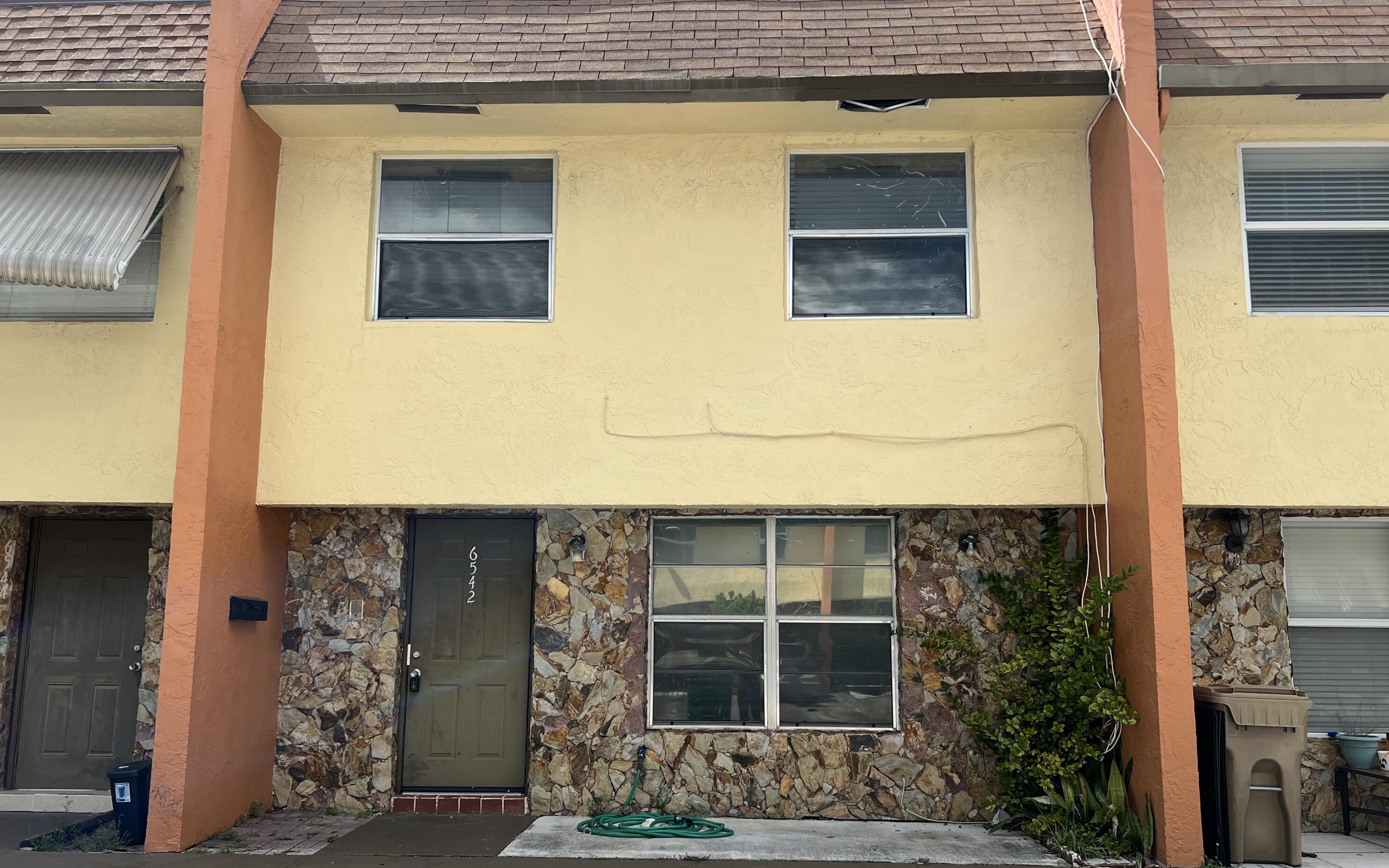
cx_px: 689
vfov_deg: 44.5
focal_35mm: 28
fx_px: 1060
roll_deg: -0.2
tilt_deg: +8.0
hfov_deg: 66.5
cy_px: 478
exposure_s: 1/2208
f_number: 1.5
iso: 50
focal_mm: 5.7
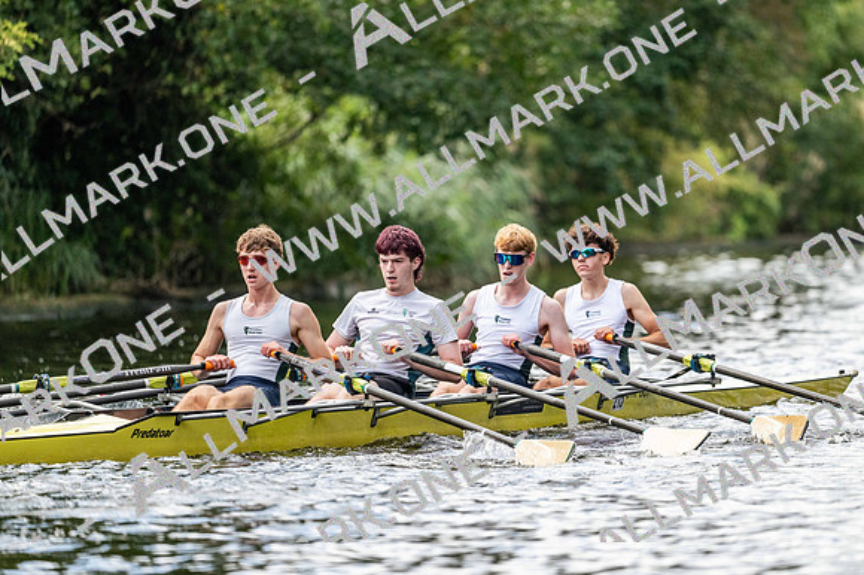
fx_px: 9596
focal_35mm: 400
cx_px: 432
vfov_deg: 3.4
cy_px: 288
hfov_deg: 5.2
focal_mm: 400
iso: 1250
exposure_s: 1/2500
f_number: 4.5
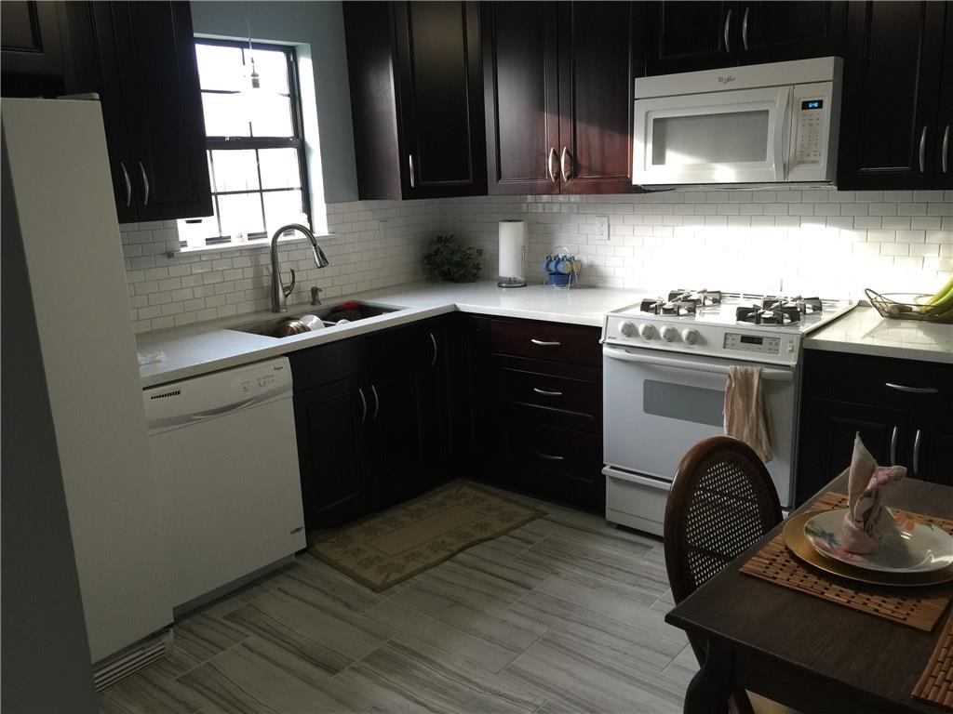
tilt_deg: -12.6
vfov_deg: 48.2
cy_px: 357
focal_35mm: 29
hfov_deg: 61.7
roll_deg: +1.0
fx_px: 798
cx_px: 476
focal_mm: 4.15
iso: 64
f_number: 2.2
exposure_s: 1/33
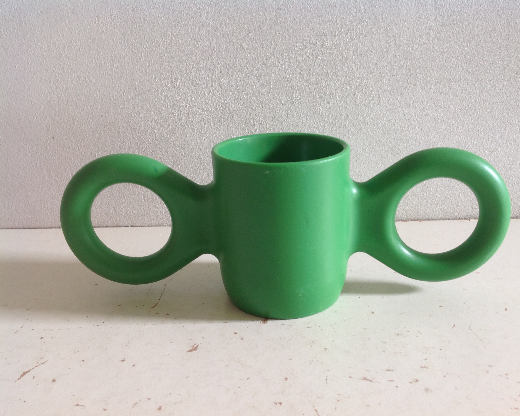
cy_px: 209
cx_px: 279
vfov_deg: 40.1
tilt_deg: -17.3
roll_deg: +1.2
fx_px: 569
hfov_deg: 49.0
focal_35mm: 37
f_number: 2.4
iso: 50
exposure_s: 1/15
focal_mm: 4.28
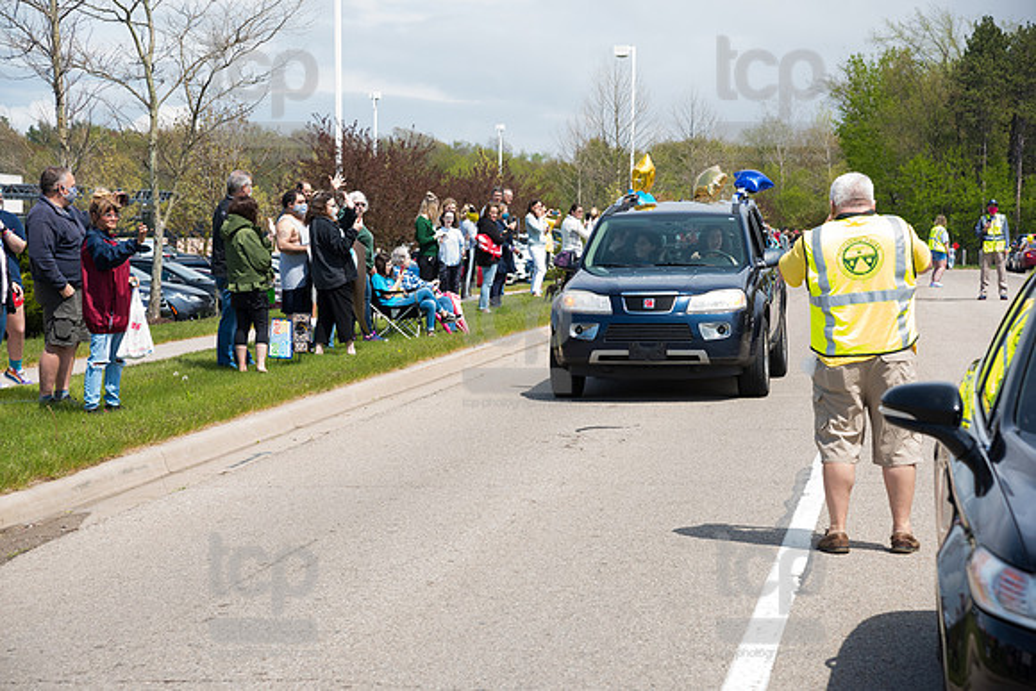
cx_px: 518
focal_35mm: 95
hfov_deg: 21.5
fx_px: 2734
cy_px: 346
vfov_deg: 14.4
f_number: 7.1
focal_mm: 95
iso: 1000
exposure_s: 1/800
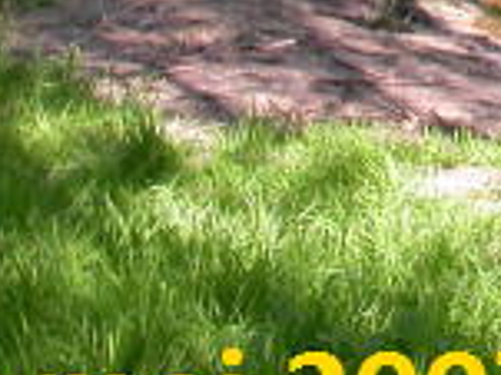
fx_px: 2184
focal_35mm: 151
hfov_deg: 12.3
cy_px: -295
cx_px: 826
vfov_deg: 9.4
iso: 100
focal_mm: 7.85
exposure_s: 1/78.6
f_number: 5.3
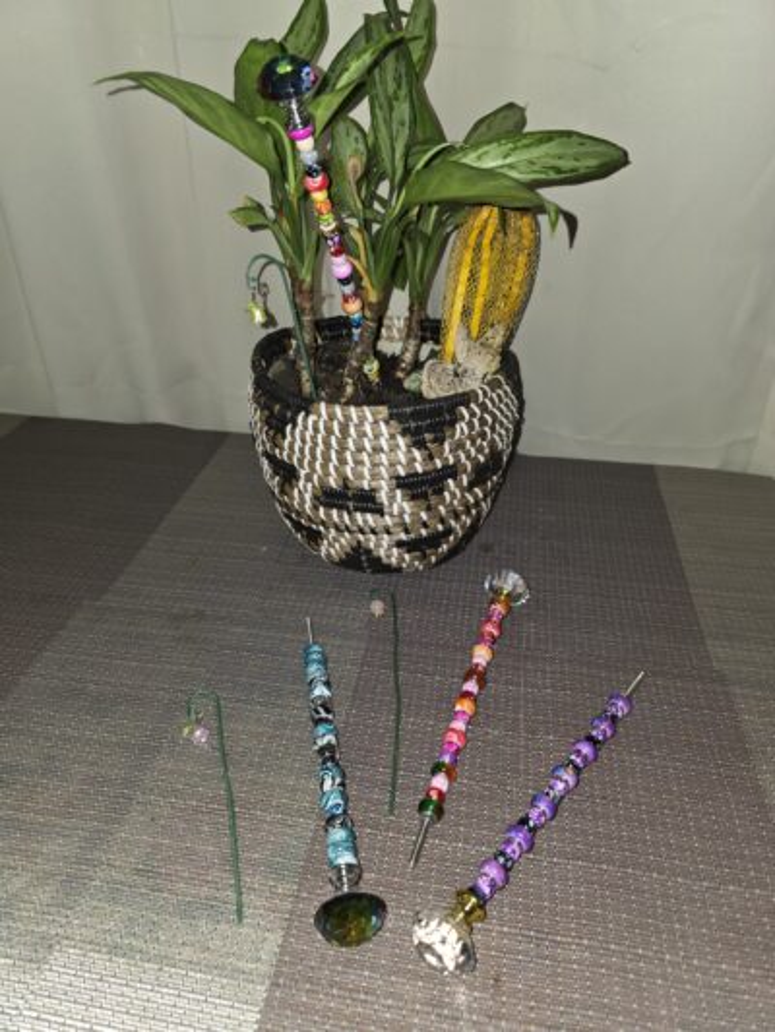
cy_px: 516
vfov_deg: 73.9
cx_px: 388
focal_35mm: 23
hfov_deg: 58.9
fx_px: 686
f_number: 1.7
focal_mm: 6.3
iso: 80
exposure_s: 1/50
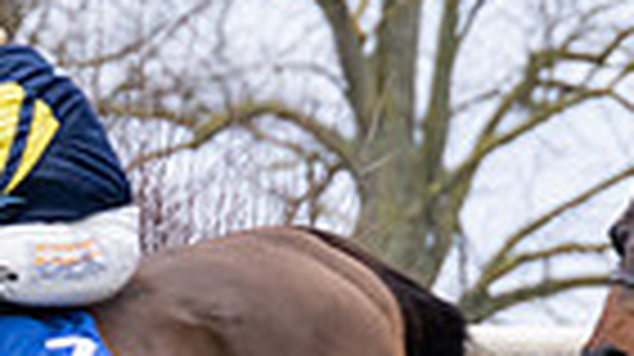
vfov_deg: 1.7
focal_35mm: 716
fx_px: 12025
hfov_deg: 3.0
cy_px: 360
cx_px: 348
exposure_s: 1/1000
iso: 800
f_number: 4
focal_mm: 125
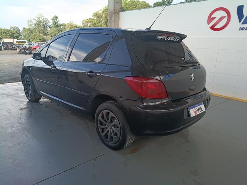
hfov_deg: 67.3
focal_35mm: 26
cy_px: 92
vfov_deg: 53.1
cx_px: 124
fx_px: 186
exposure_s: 1/378
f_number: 1.8
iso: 151
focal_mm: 4.81
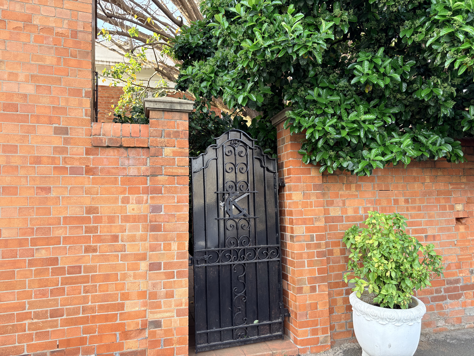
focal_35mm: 26
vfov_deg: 53.1
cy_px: 178
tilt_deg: +3.4
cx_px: 237
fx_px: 356
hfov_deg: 67.3
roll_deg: +1.4
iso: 50
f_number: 1.6
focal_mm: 5.96
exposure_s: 1/189
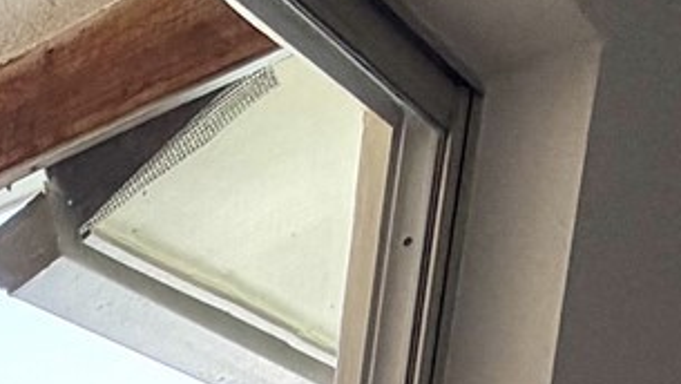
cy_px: 1273
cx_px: -482
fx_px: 1445
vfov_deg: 9.8
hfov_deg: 20.4
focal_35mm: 80
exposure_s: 1/155
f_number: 2.2
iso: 40
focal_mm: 2.22
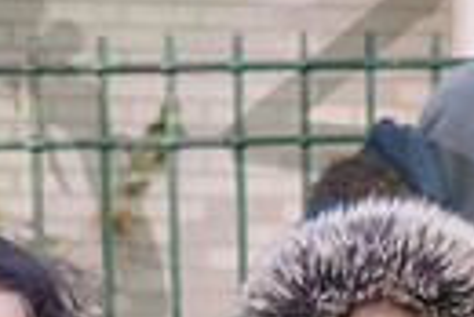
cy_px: 625
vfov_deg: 8.4
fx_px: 2056
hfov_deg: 12.7
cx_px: 605
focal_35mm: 156
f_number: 4
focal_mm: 35
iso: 1600
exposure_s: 1/500
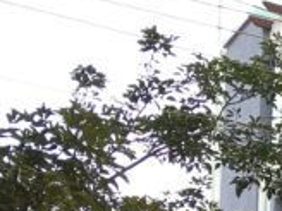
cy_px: 331
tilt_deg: +13.1
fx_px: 1108
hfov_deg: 12.5
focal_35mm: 136
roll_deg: +1.3
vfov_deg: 10.5
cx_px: 590
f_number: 2.2
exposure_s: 1/33
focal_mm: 4.15
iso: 40
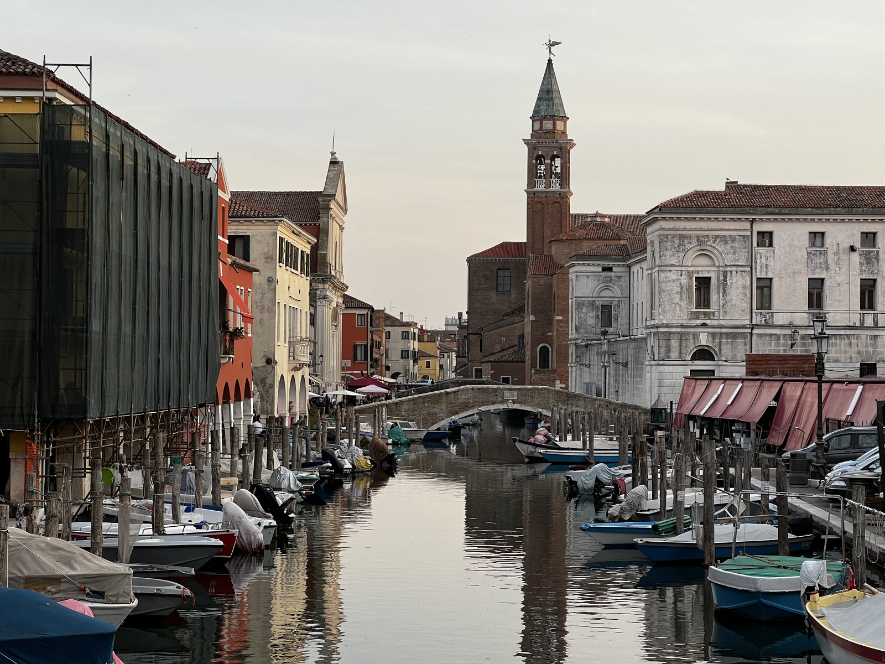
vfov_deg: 19.1
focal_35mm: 77
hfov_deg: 25.3
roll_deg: -0.3
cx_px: 442
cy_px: 332
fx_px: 1969
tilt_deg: +1.3
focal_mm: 9
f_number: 2.8
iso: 50
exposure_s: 1/122
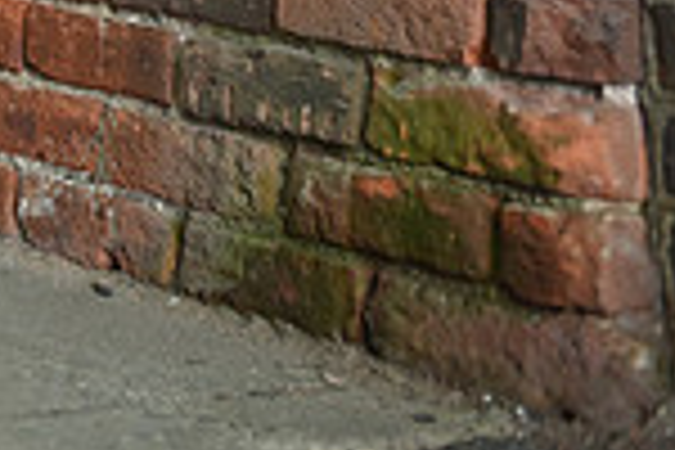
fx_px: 2756
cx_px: -549
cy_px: -407
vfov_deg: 8.9
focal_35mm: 147
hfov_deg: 12.7
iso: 1250
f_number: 4.5
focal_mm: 38
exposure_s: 1/200
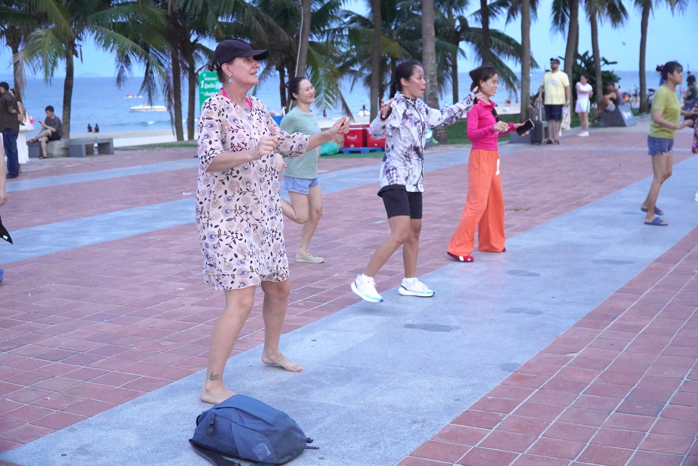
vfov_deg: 29.9
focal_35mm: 45
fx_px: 873
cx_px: 349
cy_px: 233
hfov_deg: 43.6
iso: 3200
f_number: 4
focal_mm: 30
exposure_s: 1/160
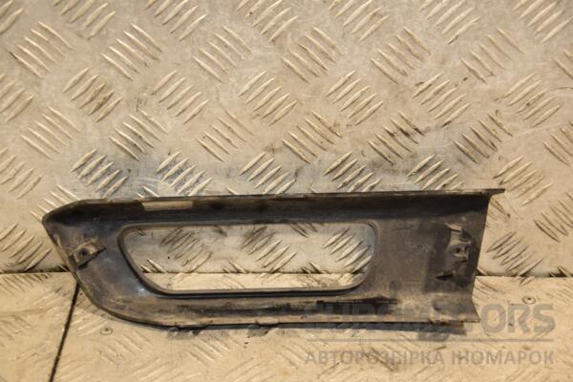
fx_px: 1241
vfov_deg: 17.5
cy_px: 191
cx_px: 286
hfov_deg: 26.0
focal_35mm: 78
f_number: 5
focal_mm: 52
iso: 800
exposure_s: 1/100
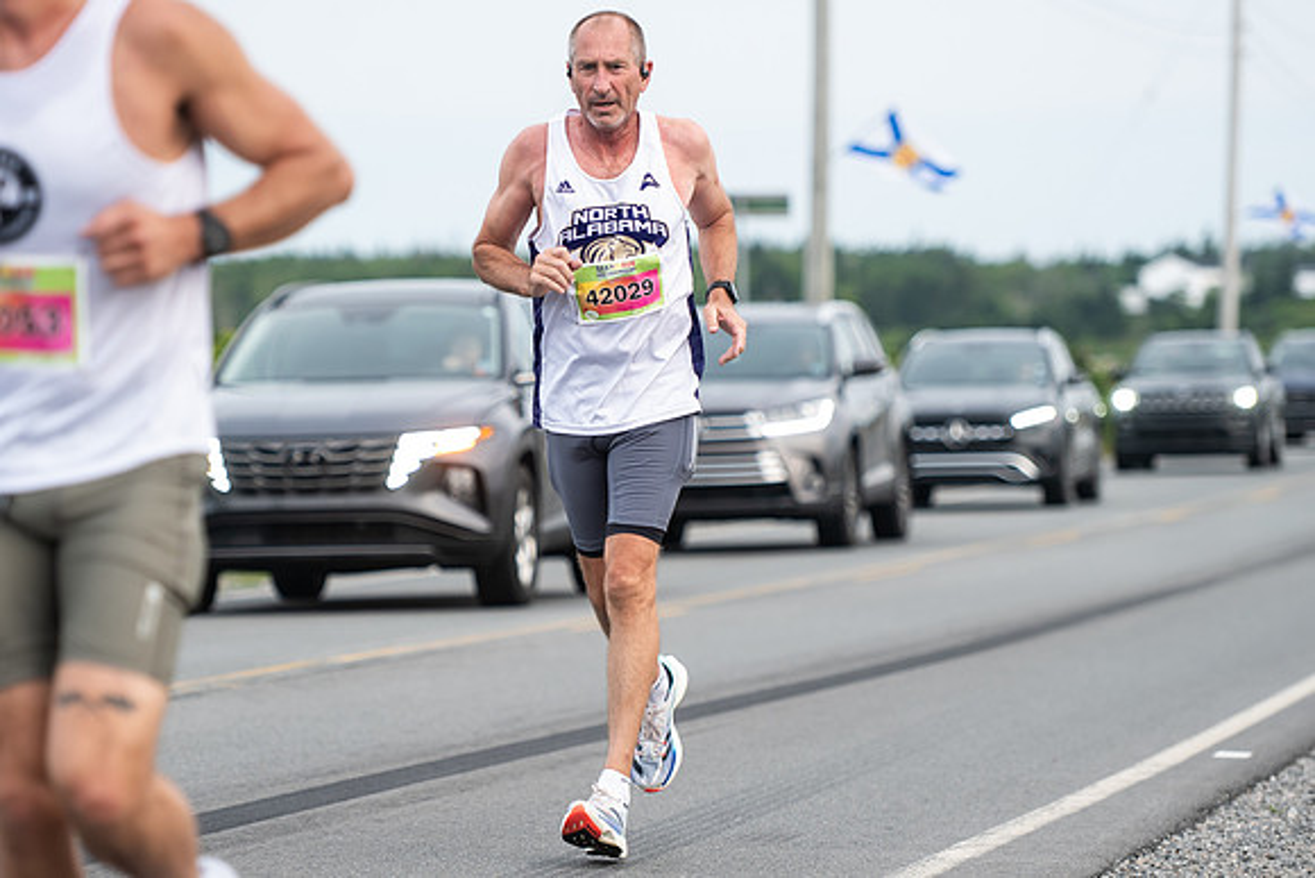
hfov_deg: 10.7
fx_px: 7020
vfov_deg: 7.2
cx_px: 523
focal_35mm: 192
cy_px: 446
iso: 500
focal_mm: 135
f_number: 4
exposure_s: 1/800
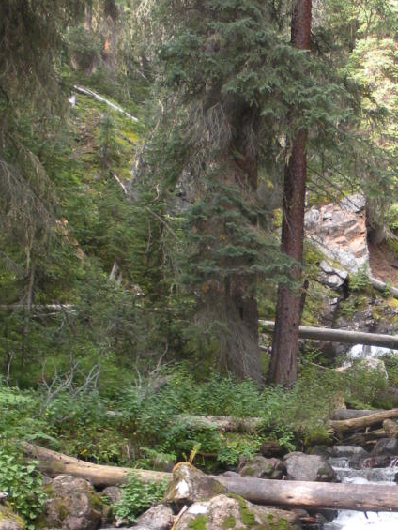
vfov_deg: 22.0
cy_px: 471
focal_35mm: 87
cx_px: 355
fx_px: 1333
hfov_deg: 16.8
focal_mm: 6.3
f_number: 3.5
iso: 122
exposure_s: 1/55.4
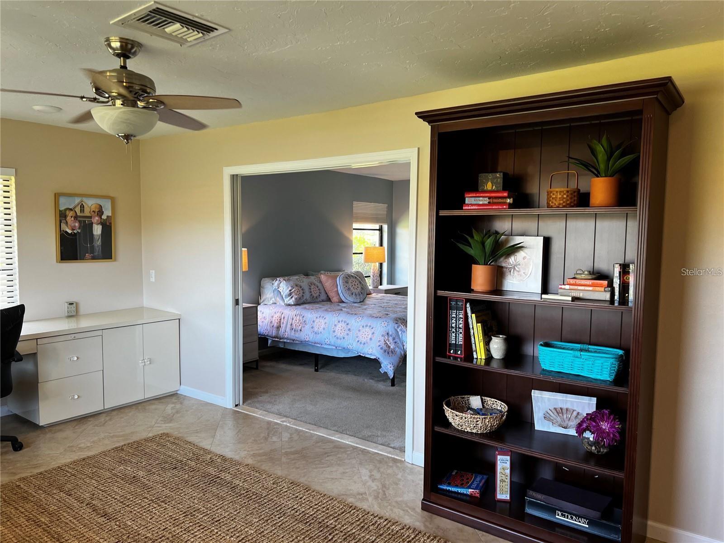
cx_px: 362
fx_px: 544
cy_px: 272
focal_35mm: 26
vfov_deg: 53.1
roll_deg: -0.3
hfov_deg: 67.3
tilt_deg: -4.5
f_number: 1.5
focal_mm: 5.7
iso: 80
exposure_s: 1/60
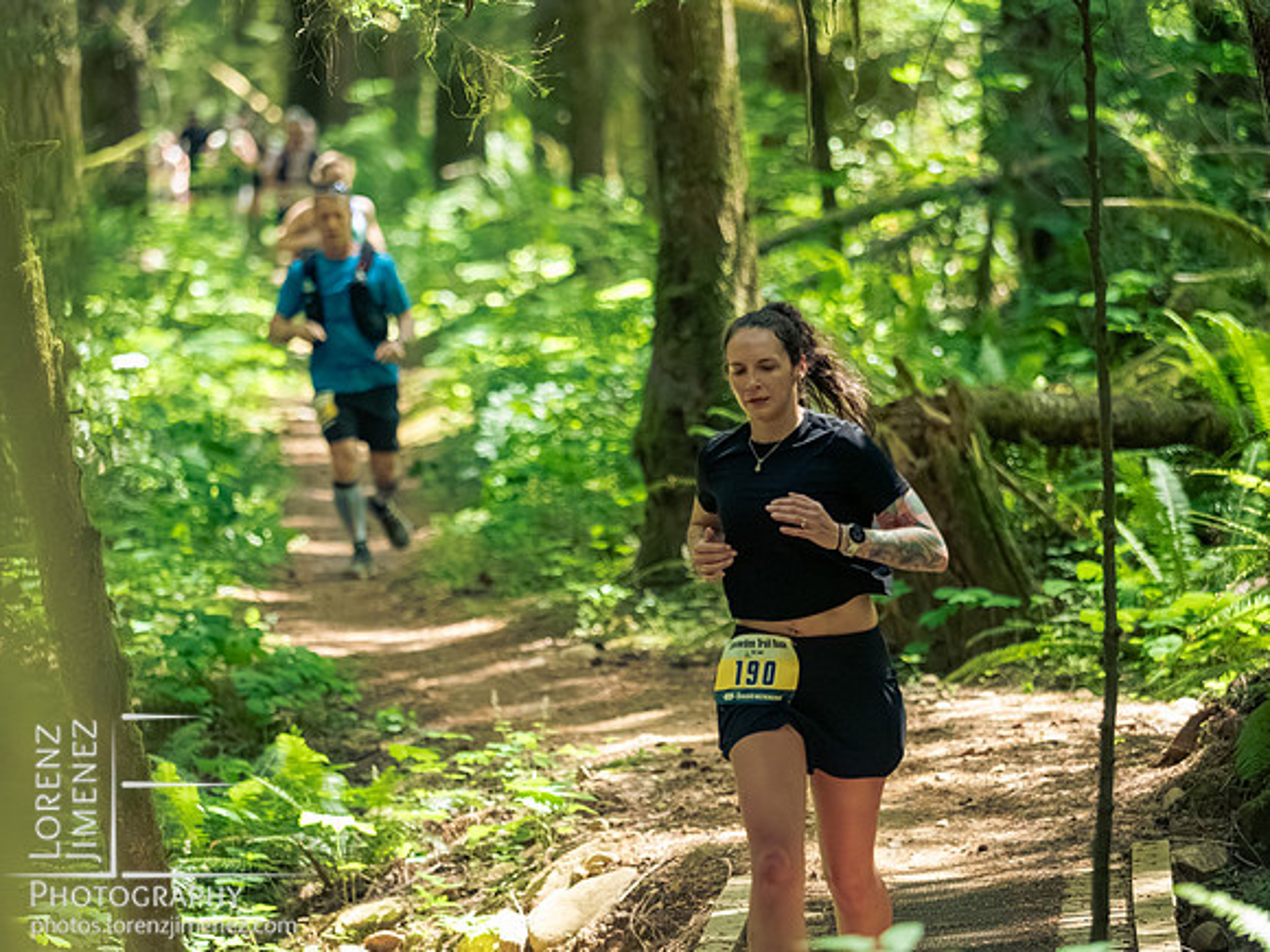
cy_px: 476
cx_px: 635
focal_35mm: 300
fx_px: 11006
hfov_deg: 6.6
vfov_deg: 5.0
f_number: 2.8
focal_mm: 150
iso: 5000
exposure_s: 1/800
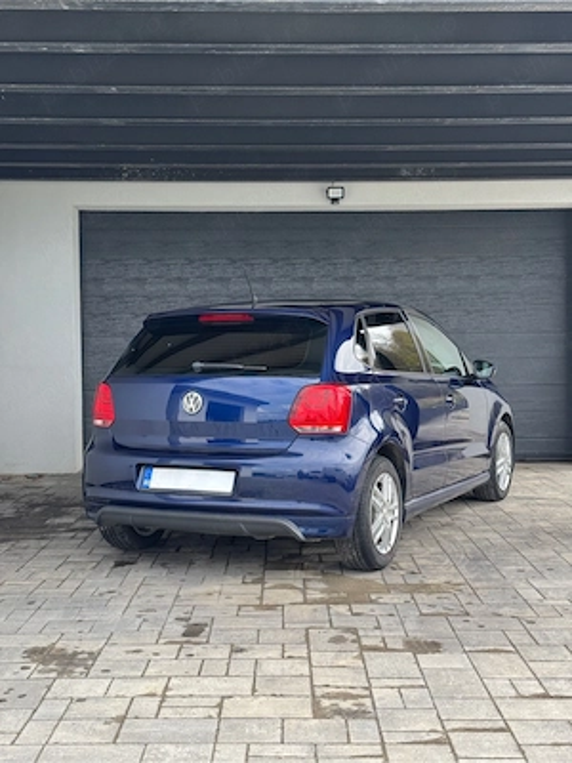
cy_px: 382
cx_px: 286
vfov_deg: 39.7
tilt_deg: -1.7
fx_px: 1058
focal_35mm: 48
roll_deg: +0.5
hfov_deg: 30.3
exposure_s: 1/888
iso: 64
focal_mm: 6.76
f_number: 1.78
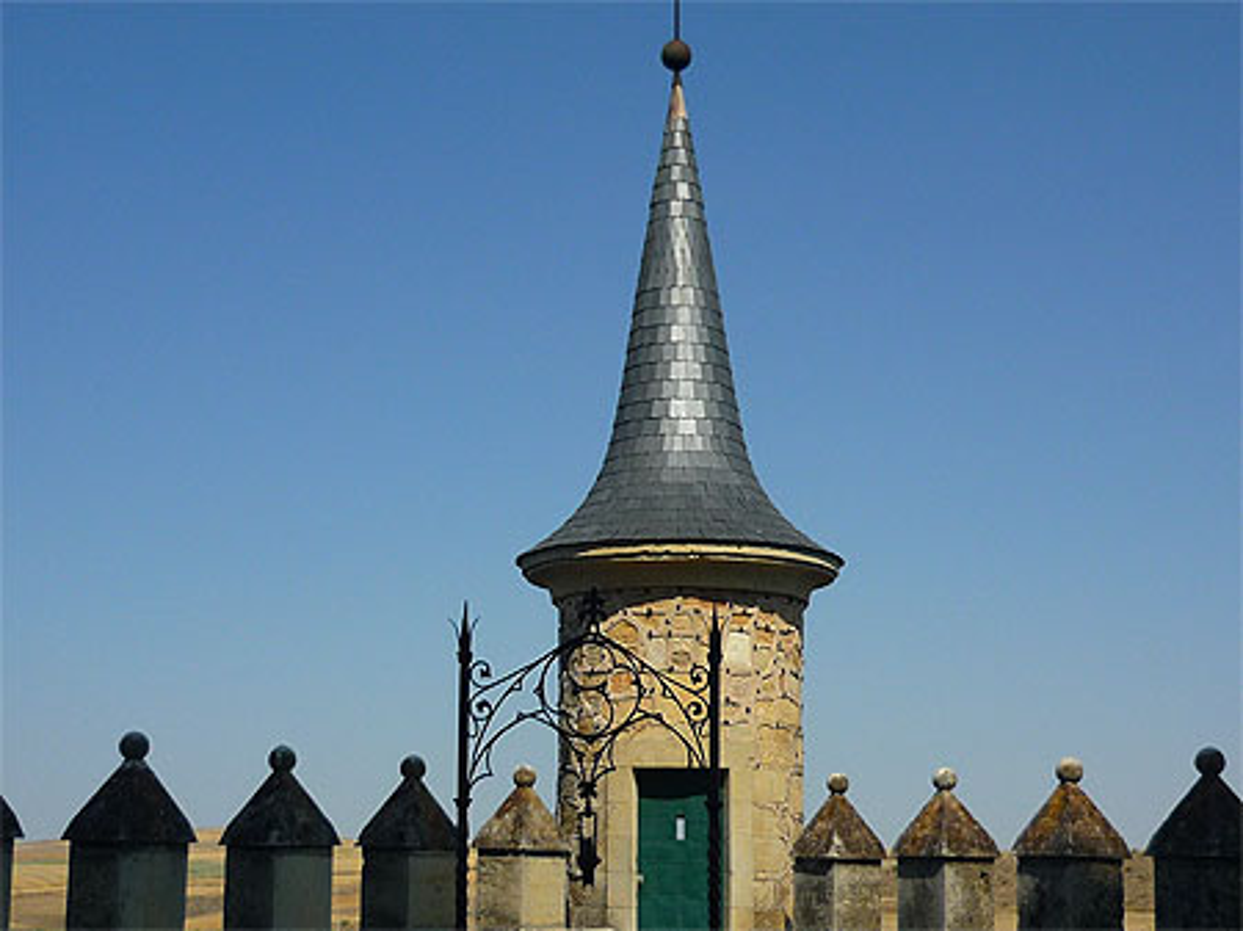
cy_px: 466
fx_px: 1902
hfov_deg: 36.2
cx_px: 622
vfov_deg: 27.5
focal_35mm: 53
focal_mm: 5.5
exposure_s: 1/320
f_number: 8
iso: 100
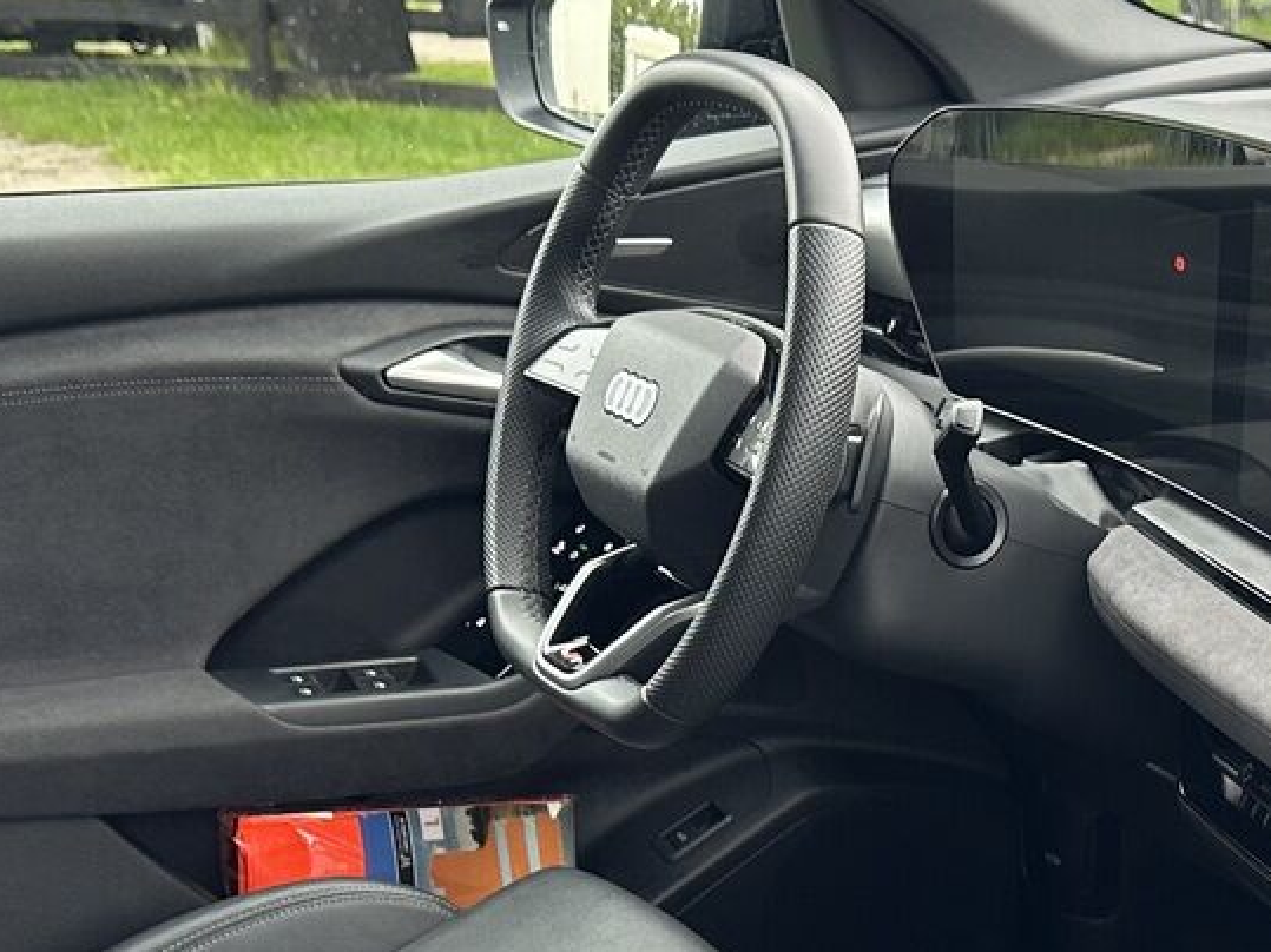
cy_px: 1037
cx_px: 1131
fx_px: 2790
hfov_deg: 24.9
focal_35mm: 76
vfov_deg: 18.7
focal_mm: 6.86
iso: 100
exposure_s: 1/121
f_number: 1.78
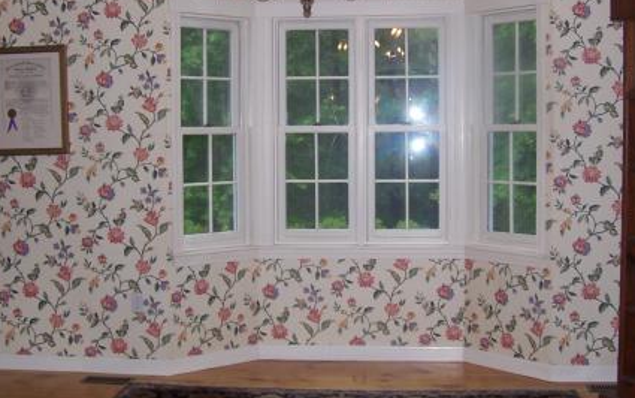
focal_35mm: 55
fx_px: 952
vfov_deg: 23.6
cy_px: 175
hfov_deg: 36.8
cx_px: 348
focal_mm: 6.3
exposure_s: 1/60
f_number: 2.8
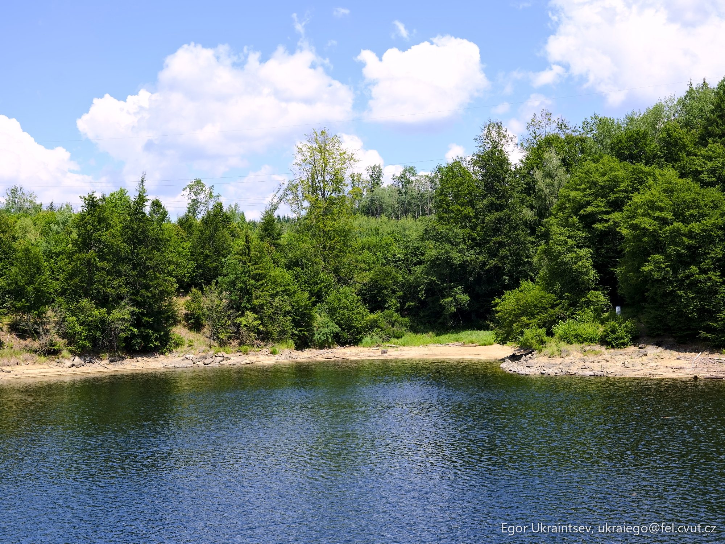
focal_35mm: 55
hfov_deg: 34.9
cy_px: 272
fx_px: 1152
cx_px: 362
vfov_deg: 26.6
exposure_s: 1/125
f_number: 8
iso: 100
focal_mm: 70
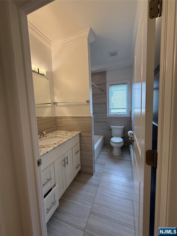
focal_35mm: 14
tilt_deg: -3.7
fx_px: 95
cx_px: 88
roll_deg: +1.6
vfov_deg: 102.1
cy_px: 118
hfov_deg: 85.7
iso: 200
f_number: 2.2
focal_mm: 2.22
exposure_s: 1/120
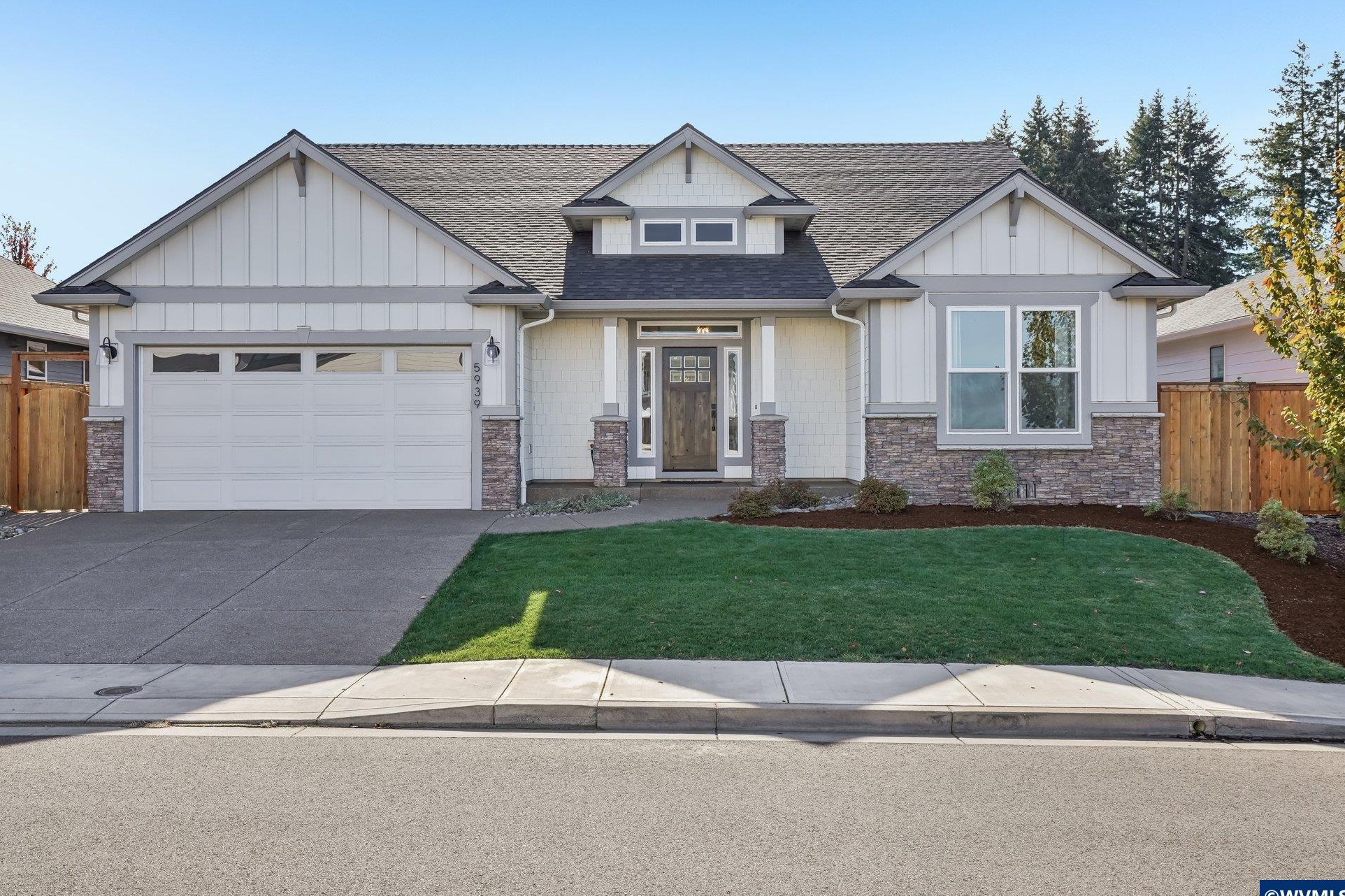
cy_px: 437
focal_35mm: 33
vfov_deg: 40.0
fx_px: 1233
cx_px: 684
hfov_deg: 57.2
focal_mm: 31
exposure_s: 1/500
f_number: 8
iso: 400
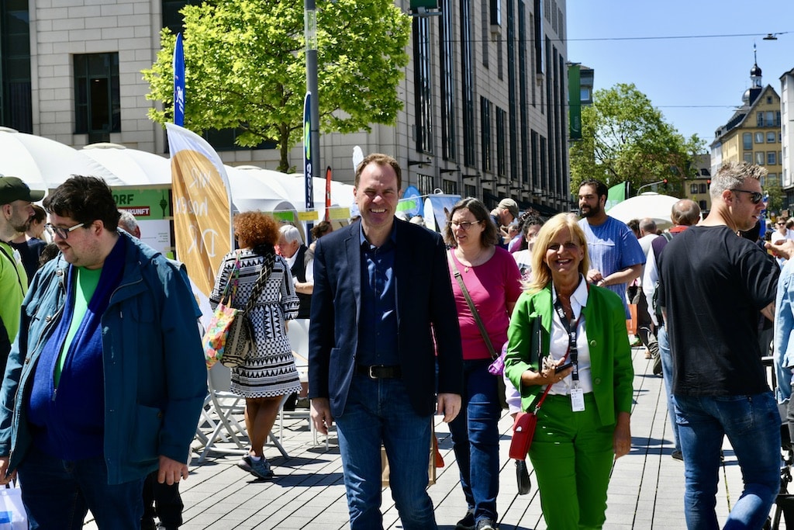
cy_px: 265
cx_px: 397
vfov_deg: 19.5
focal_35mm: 70
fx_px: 1544
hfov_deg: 28.8
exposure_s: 1/125
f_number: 10
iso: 100
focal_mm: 70
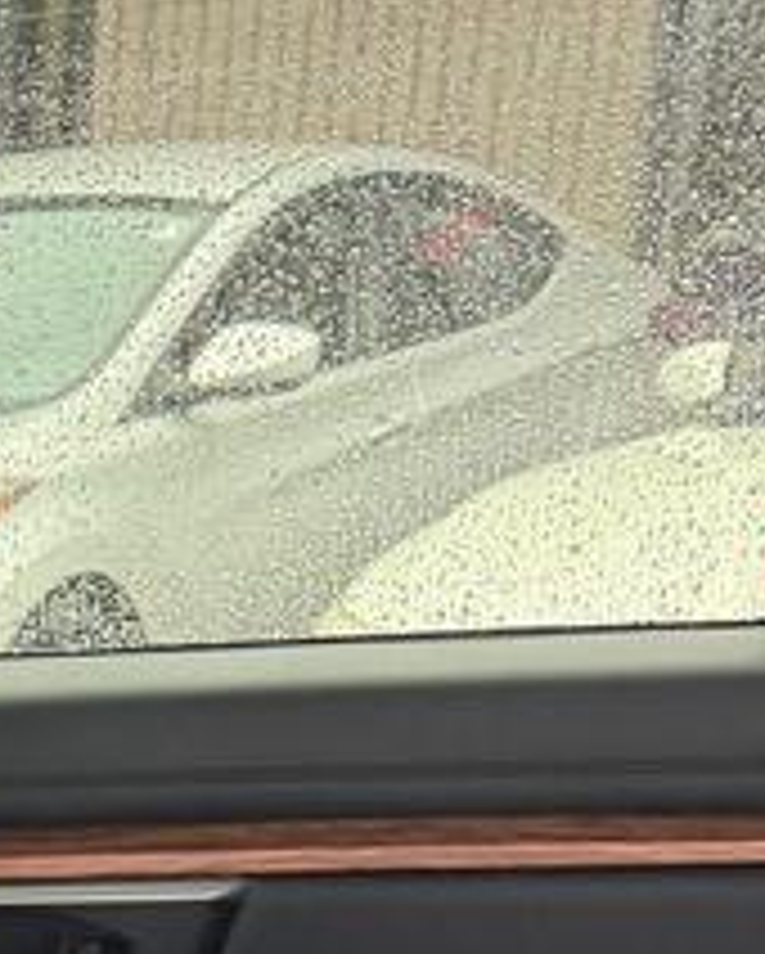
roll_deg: +0.4
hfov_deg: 13.2
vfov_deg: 14.4
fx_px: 2996
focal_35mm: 106
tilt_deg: -31.4
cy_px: 2012
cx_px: -598
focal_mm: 6.76
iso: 200
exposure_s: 1/76
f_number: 1.78
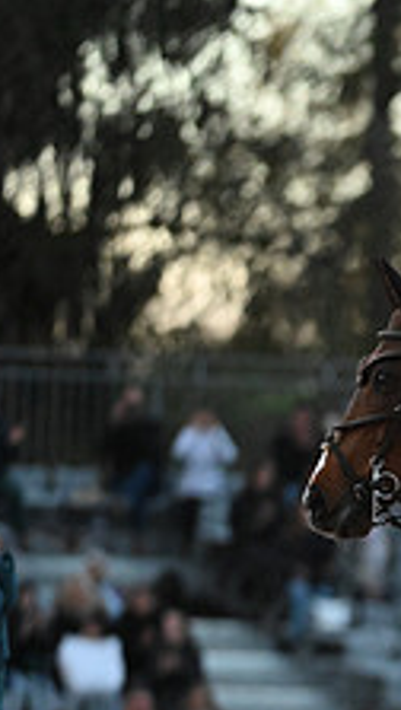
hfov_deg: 1.6
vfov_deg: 2.8
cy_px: 578
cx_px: 799
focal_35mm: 762
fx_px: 14355
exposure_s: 1/1000
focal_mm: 280
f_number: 4.5
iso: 8000
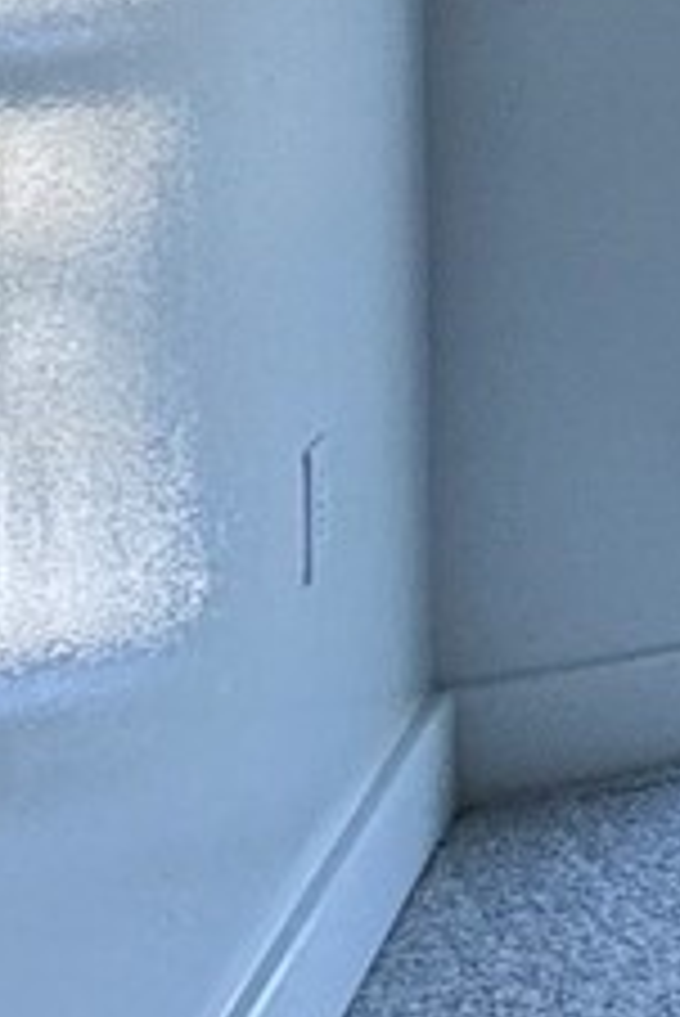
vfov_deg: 17.8
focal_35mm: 103
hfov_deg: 7.3
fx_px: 2914
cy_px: -495
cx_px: 3013
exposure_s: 1/137
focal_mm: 2.22
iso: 40
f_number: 2.2
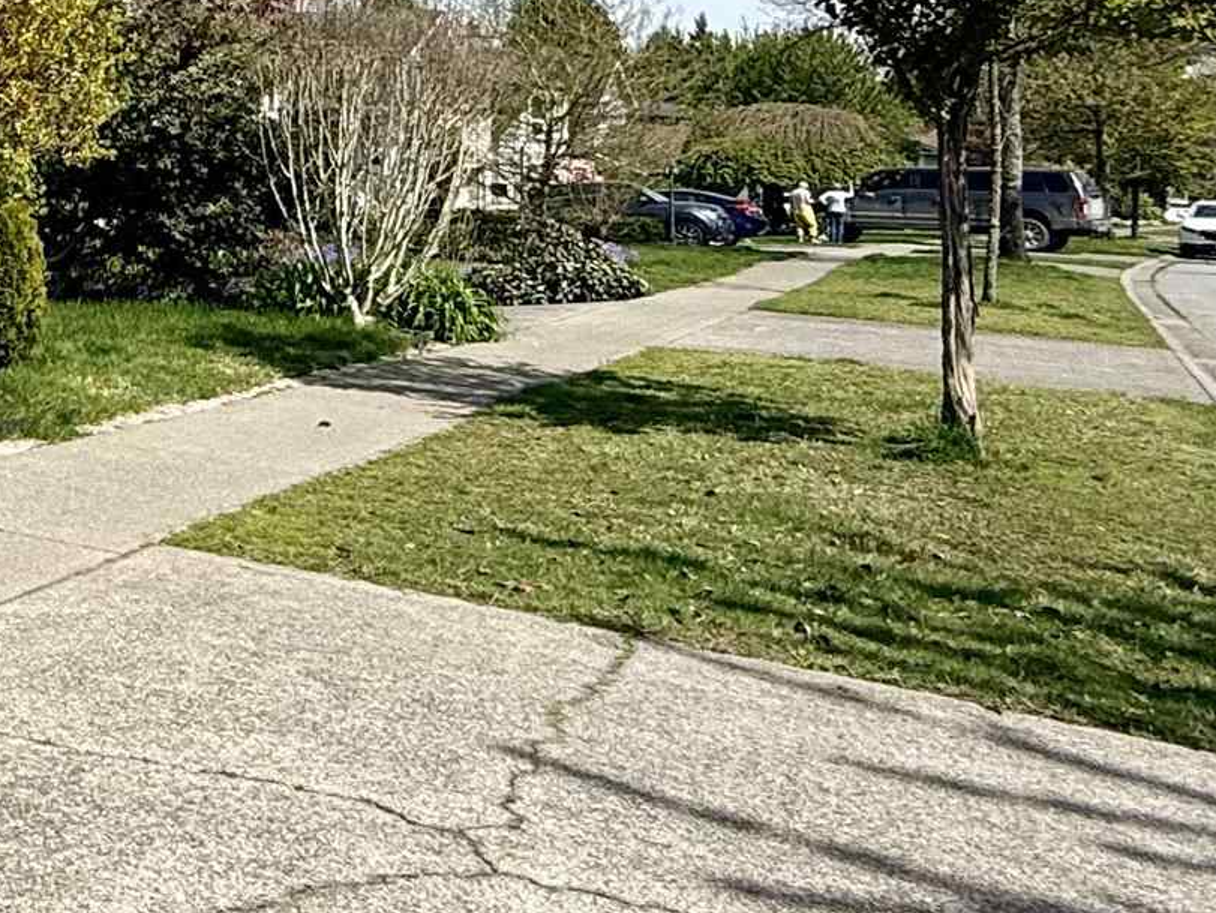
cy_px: 4
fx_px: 1863
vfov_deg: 26.1
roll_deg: -1.3
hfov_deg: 29.5
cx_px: -343
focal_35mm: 53
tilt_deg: +3.5
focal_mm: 2.22
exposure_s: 1/2024
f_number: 2.2
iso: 50
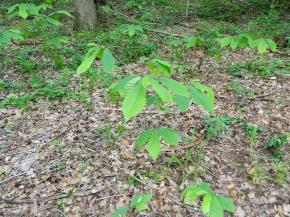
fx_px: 260
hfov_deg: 58.4
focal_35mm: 31
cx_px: 145
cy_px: 108
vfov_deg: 45.4
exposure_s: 1/20
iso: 400
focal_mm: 5.6
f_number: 3.2
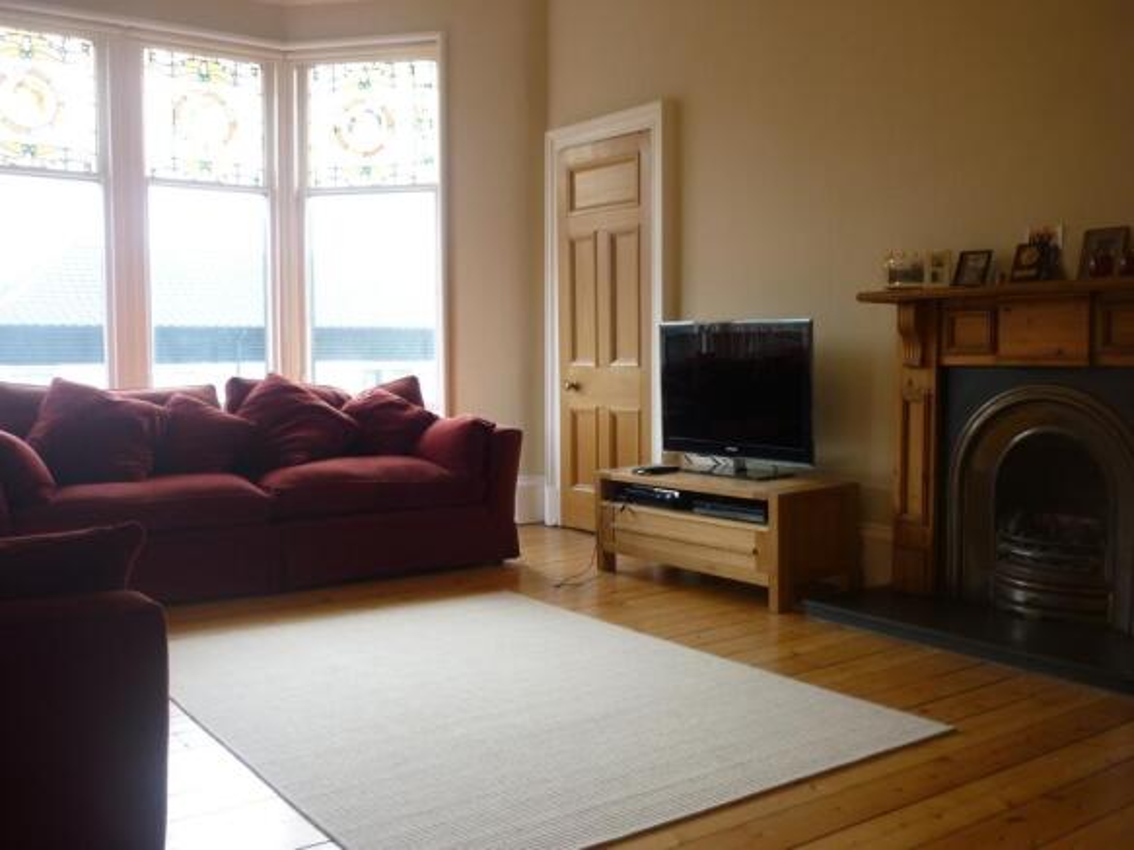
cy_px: 425
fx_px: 1081
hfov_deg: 55.4
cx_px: 567
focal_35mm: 33
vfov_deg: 42.9
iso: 80
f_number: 2.8
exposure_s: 1/40
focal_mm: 5.5
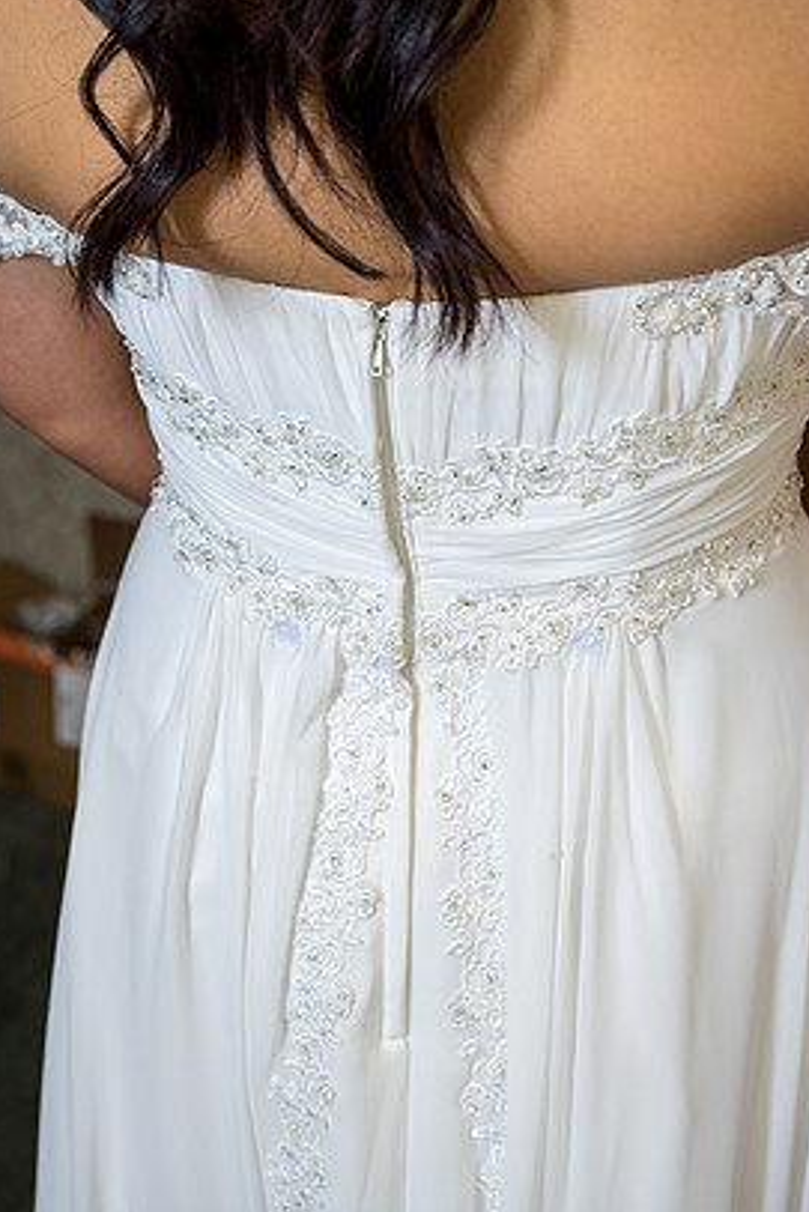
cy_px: 603
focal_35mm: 51
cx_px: 430
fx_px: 1718
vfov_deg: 38.9
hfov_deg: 26.5
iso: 200
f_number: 5
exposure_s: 1/30
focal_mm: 46
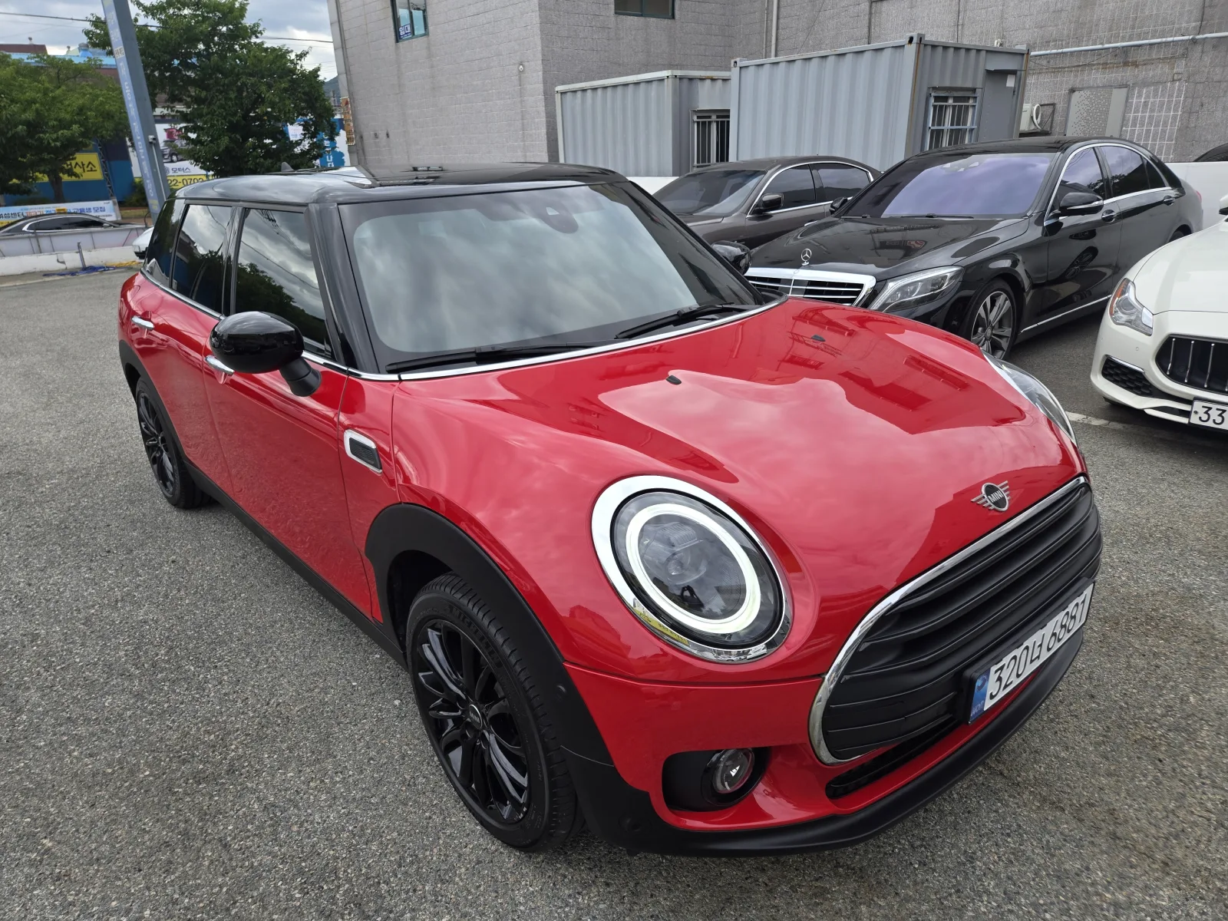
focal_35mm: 23
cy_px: 460
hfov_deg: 73.9
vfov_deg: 58.9
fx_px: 816
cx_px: 614
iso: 80
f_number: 1.8
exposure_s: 1/1804
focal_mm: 5.4
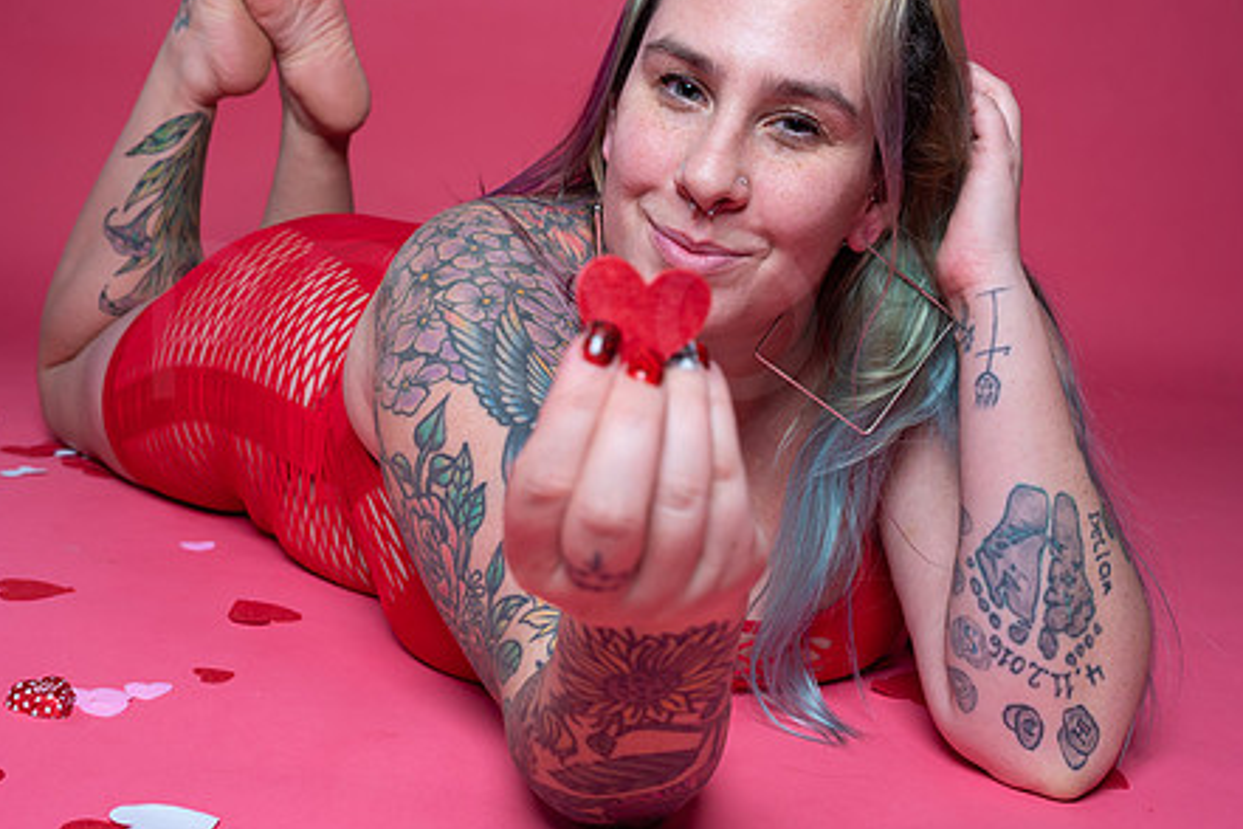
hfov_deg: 42.7
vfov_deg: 29.2
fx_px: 1588
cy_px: 320
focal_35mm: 46
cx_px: 555
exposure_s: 1/160
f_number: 8
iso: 100
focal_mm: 35
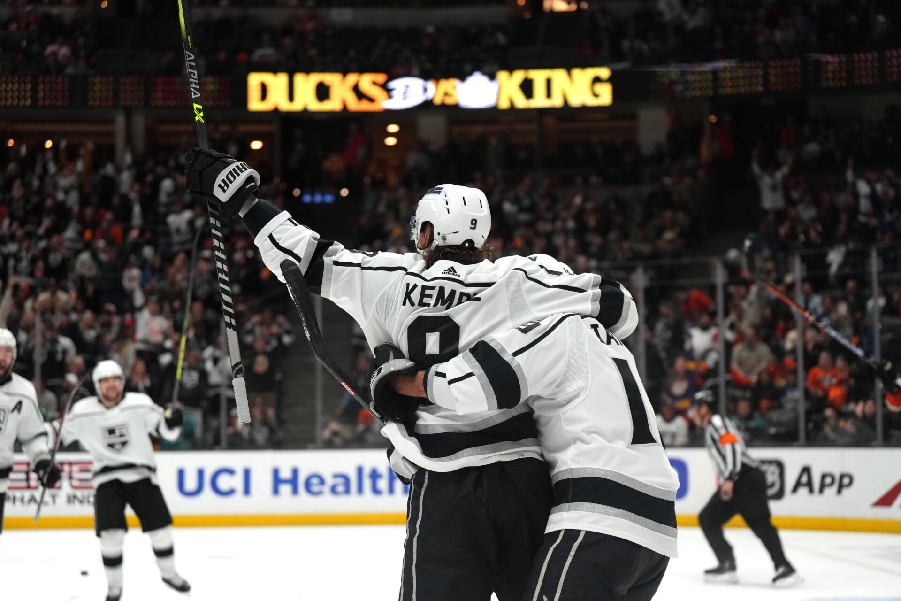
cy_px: 300
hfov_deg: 28.8
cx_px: 450
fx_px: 1752
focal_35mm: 70
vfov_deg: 19.5
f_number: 2.8
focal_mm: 70
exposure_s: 1/4000
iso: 3200
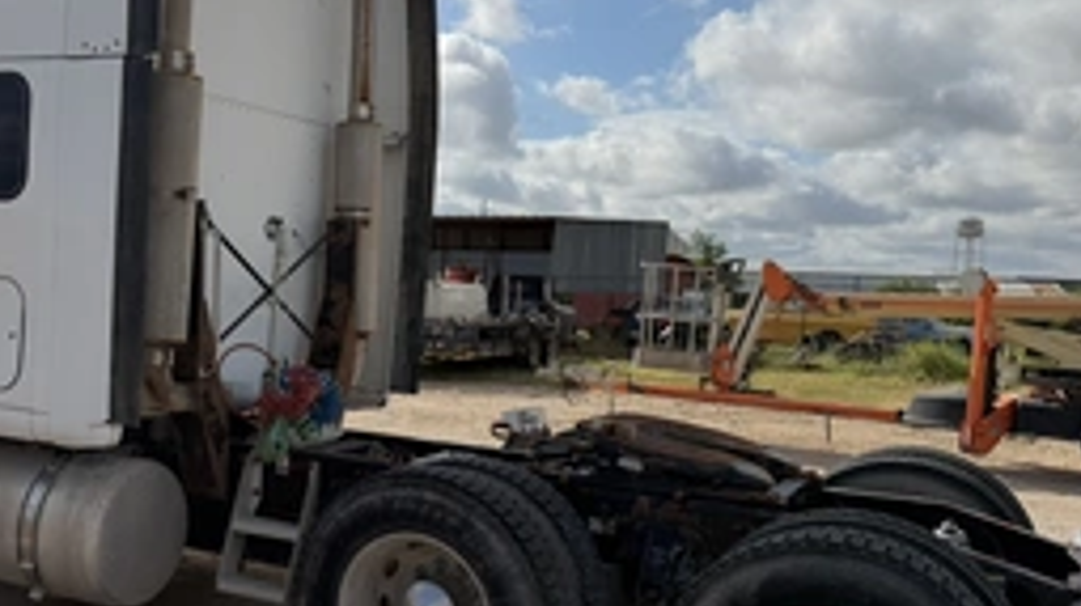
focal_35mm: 41
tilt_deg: -2.4
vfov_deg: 28.9
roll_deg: -2.9
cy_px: 343
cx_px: 356
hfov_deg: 48.6
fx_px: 1174
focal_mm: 6.76
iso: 125
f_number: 1.78
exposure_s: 1/10309
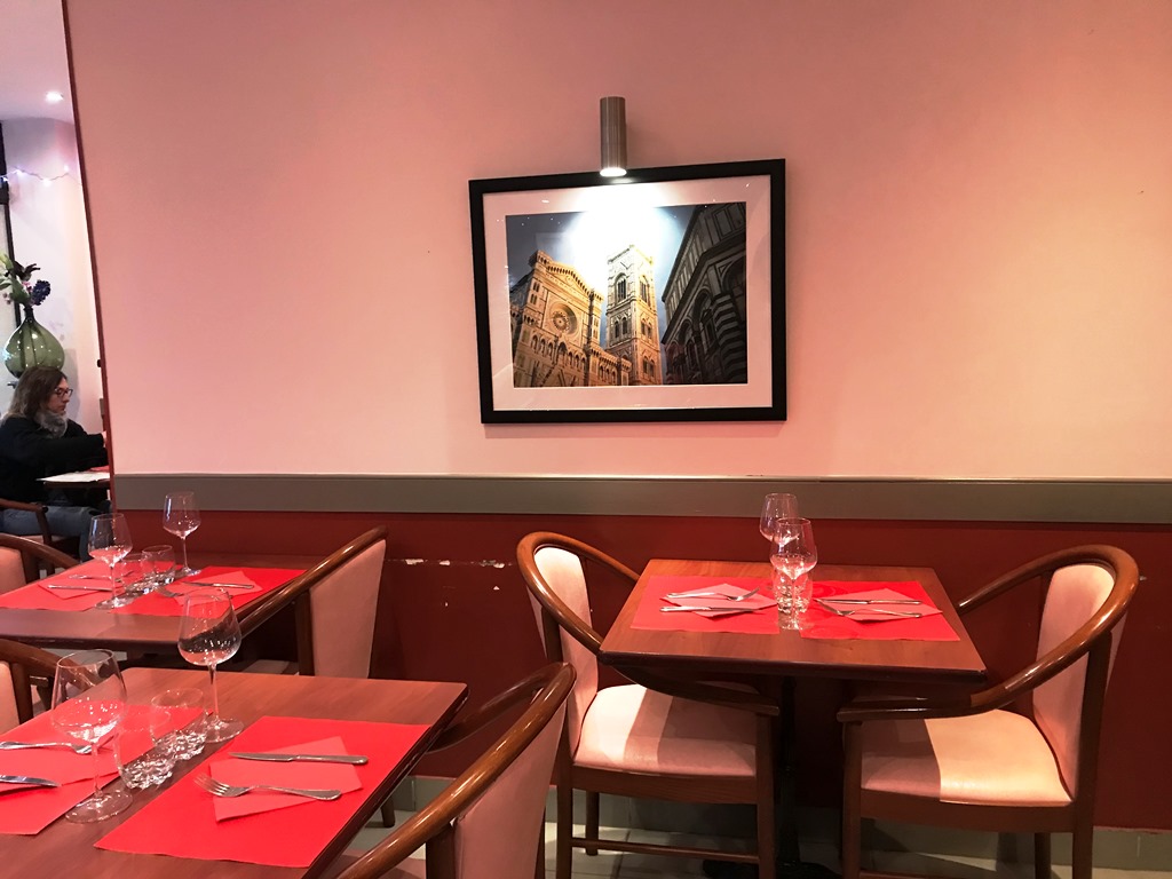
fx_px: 948
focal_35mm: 28
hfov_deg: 63.4
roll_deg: +1.9
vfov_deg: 49.7
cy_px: 440
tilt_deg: -6.5
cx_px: 586
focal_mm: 3.99
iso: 100
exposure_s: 1/14
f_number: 1.8
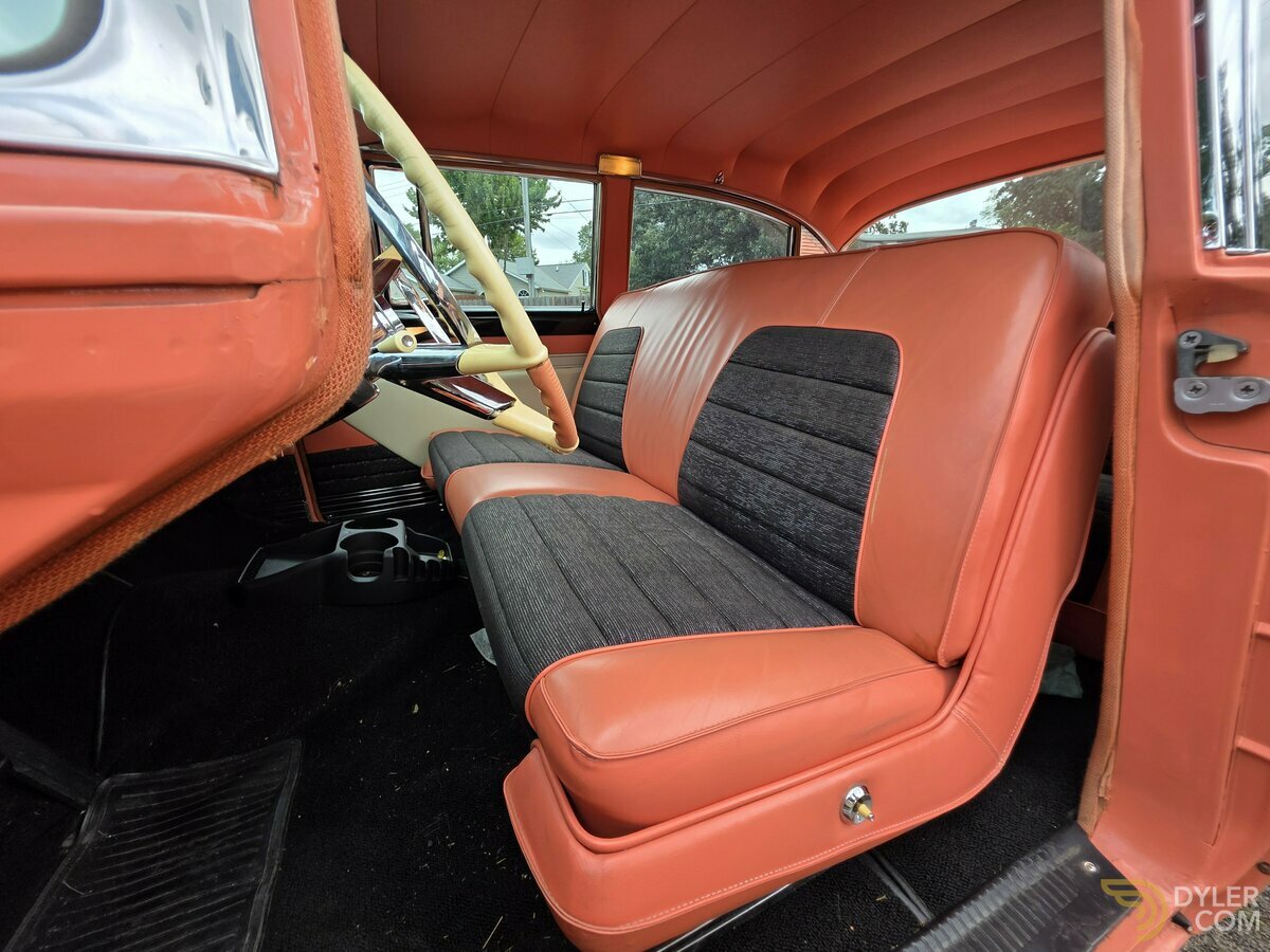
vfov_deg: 89.9
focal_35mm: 13
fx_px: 477
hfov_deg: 106.2
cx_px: 635
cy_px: 476
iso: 40
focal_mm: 2.2
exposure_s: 1/461
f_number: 1.9
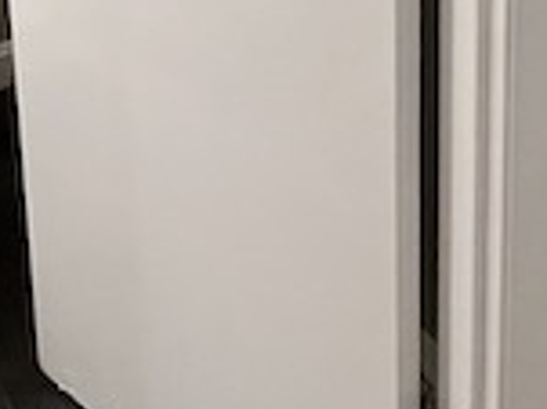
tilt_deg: -10.4
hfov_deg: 25.5
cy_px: -347
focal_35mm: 69
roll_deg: -2.2
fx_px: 1089
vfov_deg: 17.1
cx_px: 641
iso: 160
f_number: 1.8
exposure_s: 1/120
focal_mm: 1.57
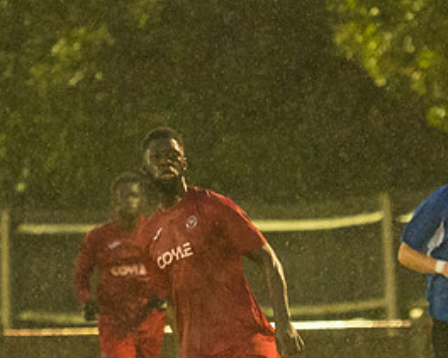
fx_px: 14288
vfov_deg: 1.4
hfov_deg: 1.8
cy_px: 380
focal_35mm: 1078
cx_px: 409
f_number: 2.8
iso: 5000
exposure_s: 1/1000
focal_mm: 200
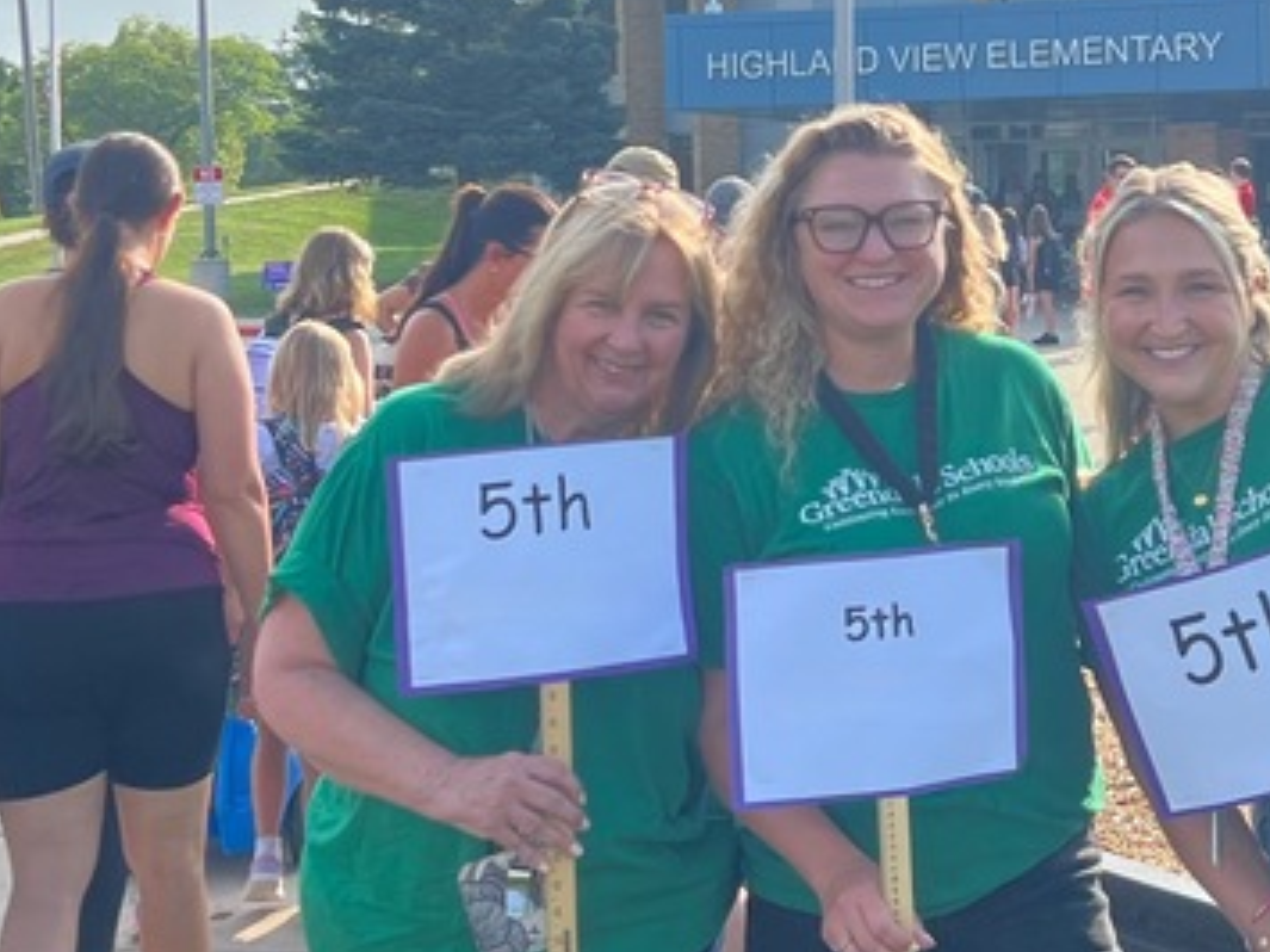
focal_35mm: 75
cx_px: 909
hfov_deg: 25.8
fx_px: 2751
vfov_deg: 19.4
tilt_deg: -0.1
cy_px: 183
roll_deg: +1.3
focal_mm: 5.7
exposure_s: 1/1326
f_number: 1.5
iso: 50
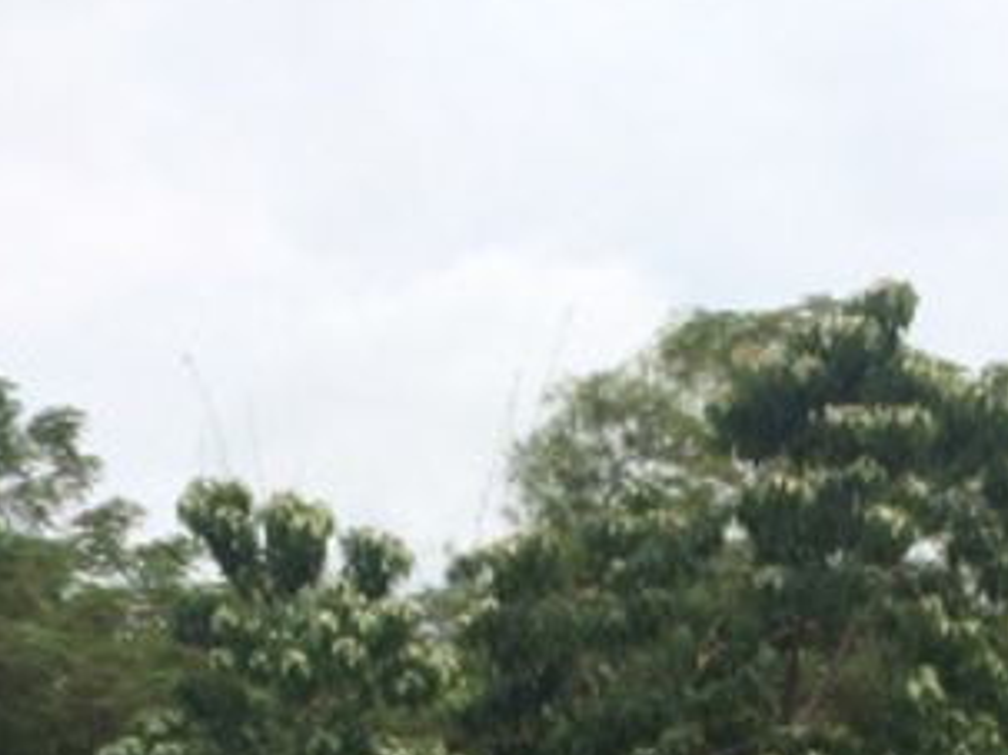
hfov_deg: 17.1
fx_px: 3347
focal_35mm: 115
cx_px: 652
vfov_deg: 11.6
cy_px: 1473
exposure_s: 1/2415
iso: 32
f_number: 2.2
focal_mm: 4.15
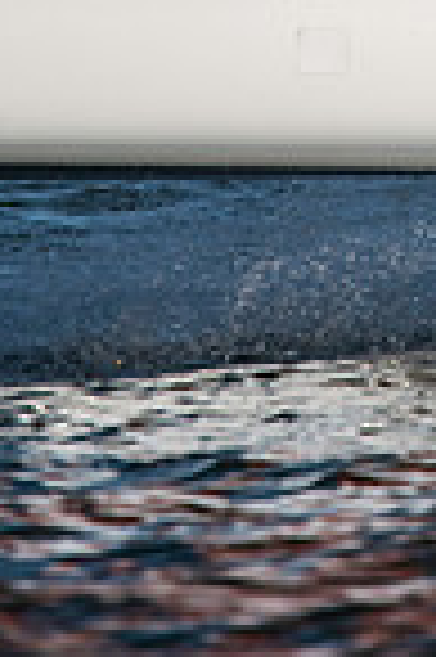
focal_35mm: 1939
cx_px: 364
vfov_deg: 1.1
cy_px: -212
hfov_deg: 0.7
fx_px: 35306
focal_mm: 420
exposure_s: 1/4000
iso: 500
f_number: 5.6
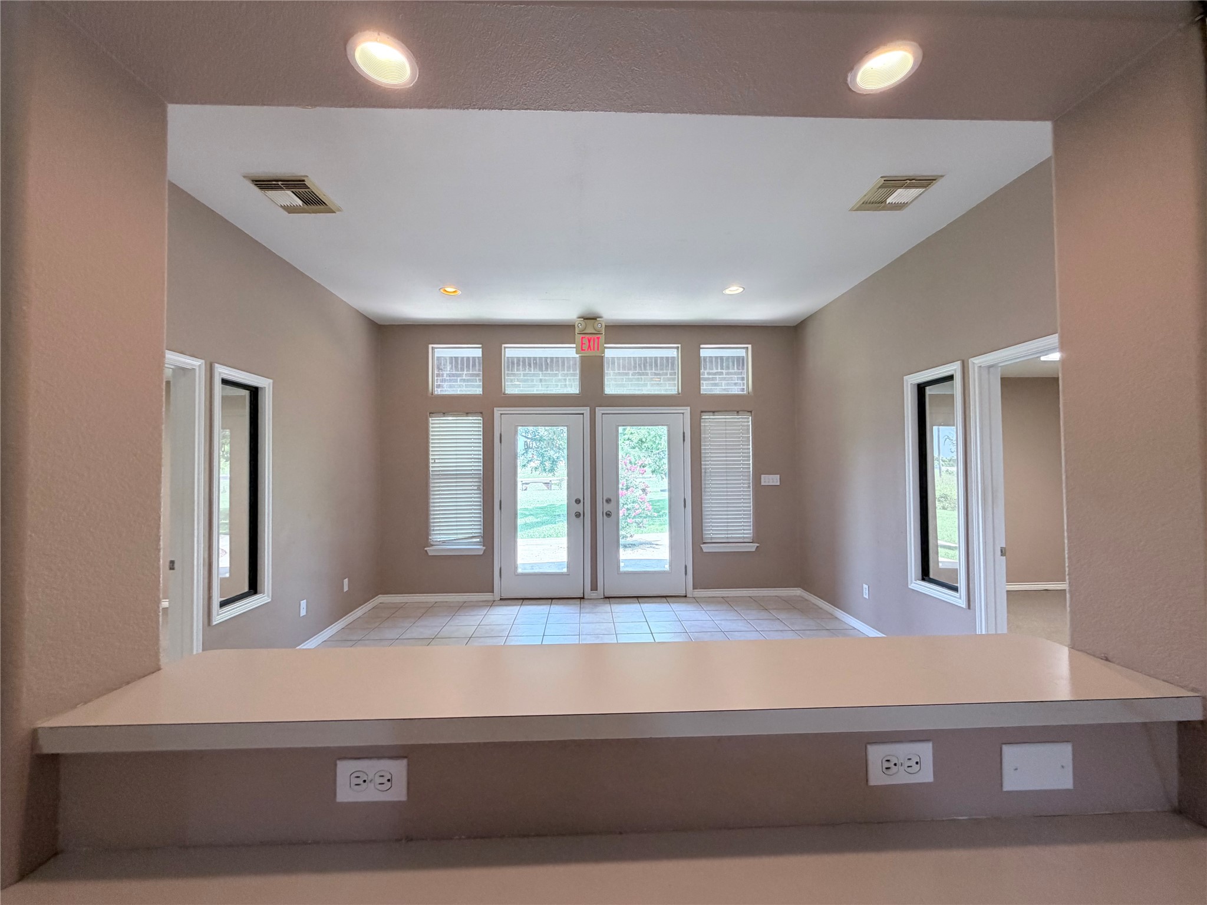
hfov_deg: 102.1
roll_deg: +0.6
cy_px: 452
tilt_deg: +1.9
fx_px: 488
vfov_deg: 85.7
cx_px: 604
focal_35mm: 14
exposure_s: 1/120
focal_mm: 2.22
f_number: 2.2
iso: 200
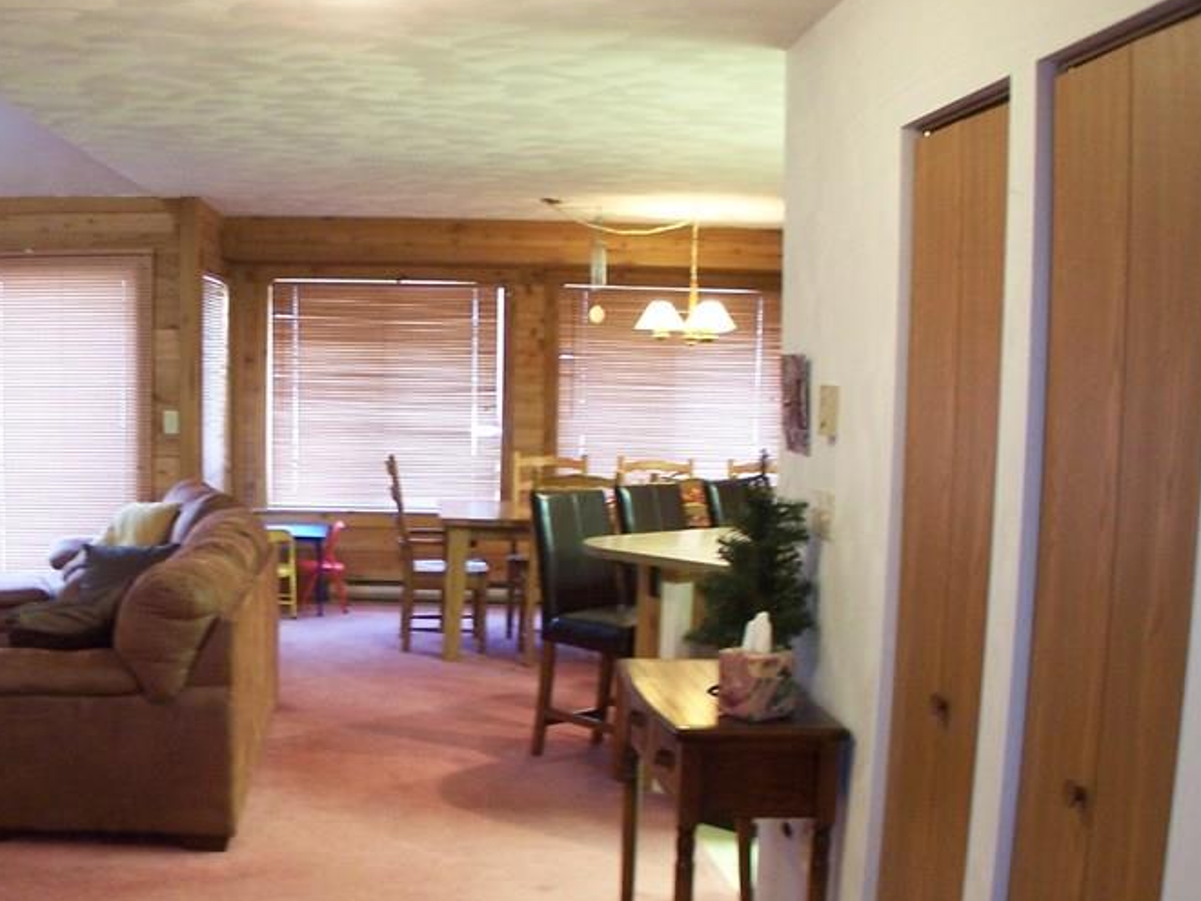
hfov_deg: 32.1
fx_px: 2047
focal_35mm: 59
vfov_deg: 24.7
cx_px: 311
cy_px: 590
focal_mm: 6.3
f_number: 2.8
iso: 140
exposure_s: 1/6
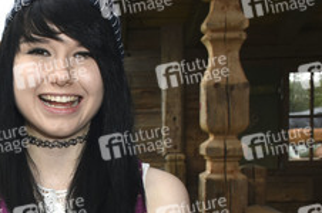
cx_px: 12
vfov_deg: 20.3
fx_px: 589
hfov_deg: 28.9
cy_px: 179
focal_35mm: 66
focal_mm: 22
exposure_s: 1/250
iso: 360
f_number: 5.6
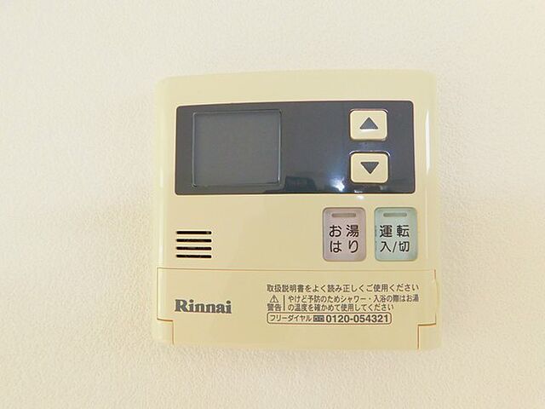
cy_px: 204
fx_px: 362
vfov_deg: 58.9
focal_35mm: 23
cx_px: 272
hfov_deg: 73.9
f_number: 3
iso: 400
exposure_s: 1/30
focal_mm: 4
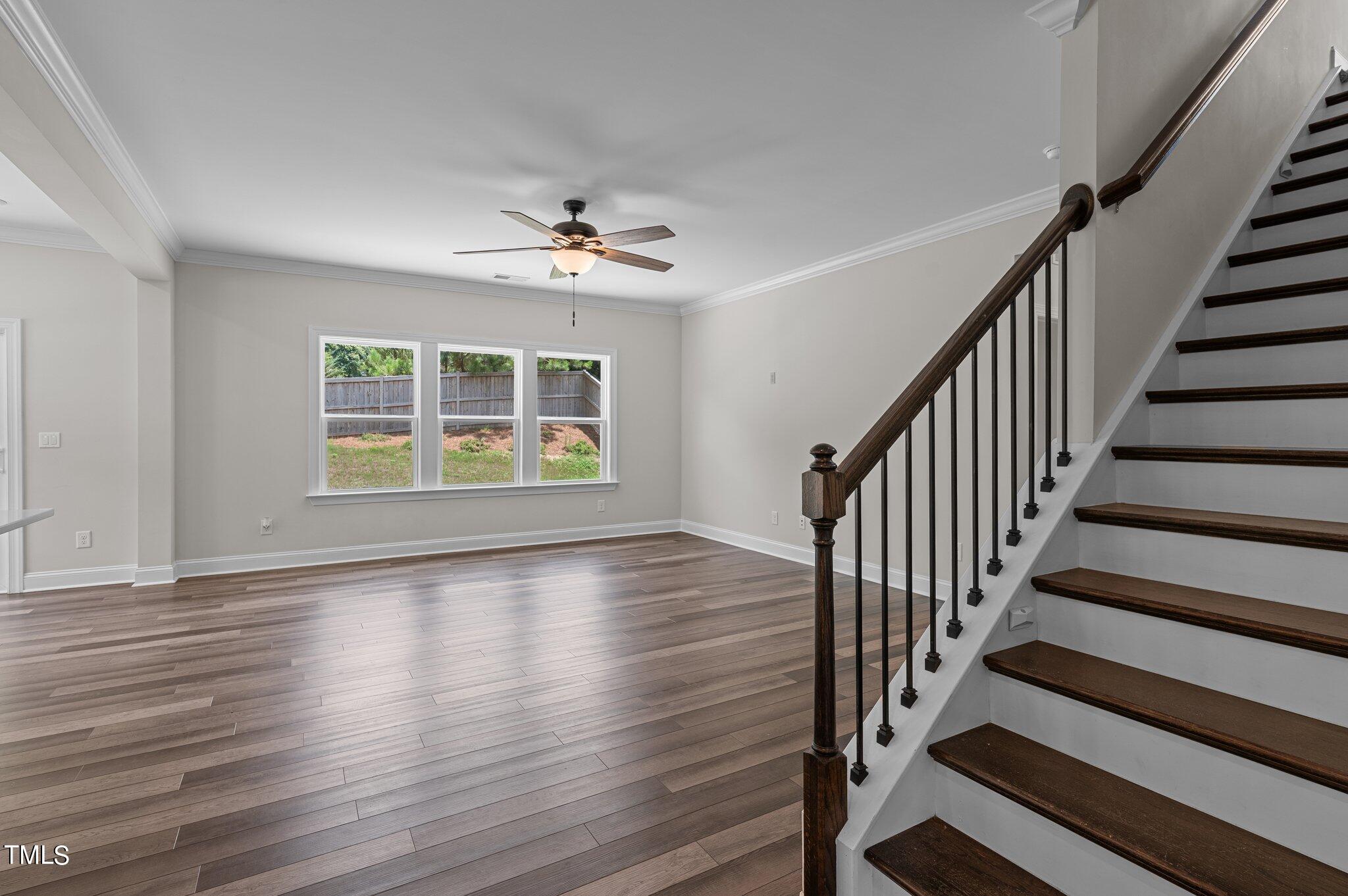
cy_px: 448
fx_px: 636
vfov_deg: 70.3
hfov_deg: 93.3
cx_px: 674
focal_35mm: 17
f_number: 6.3
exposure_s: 1/15
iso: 400
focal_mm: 17
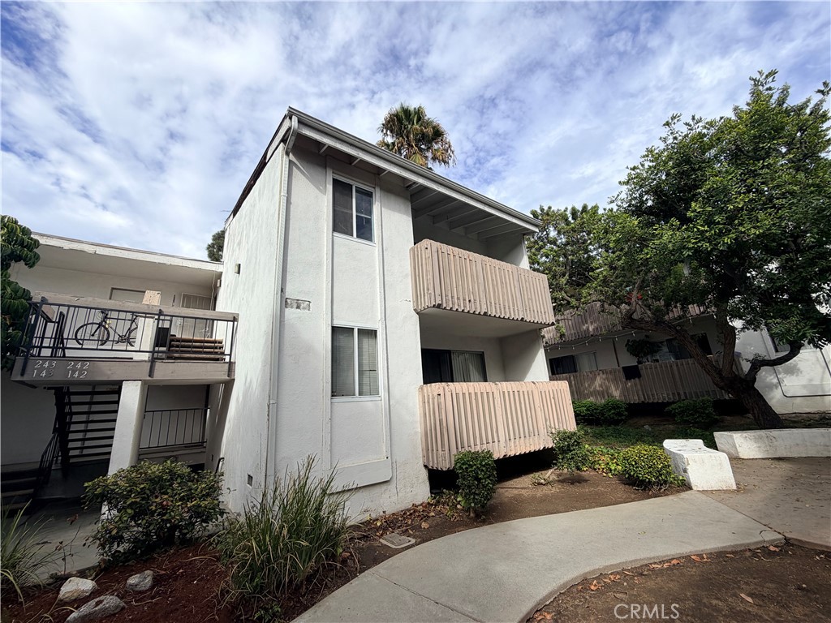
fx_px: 336
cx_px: 416
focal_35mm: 14
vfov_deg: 85.7
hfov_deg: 102.1
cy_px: 312
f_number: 2.2
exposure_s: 1/888
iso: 20
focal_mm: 2.22
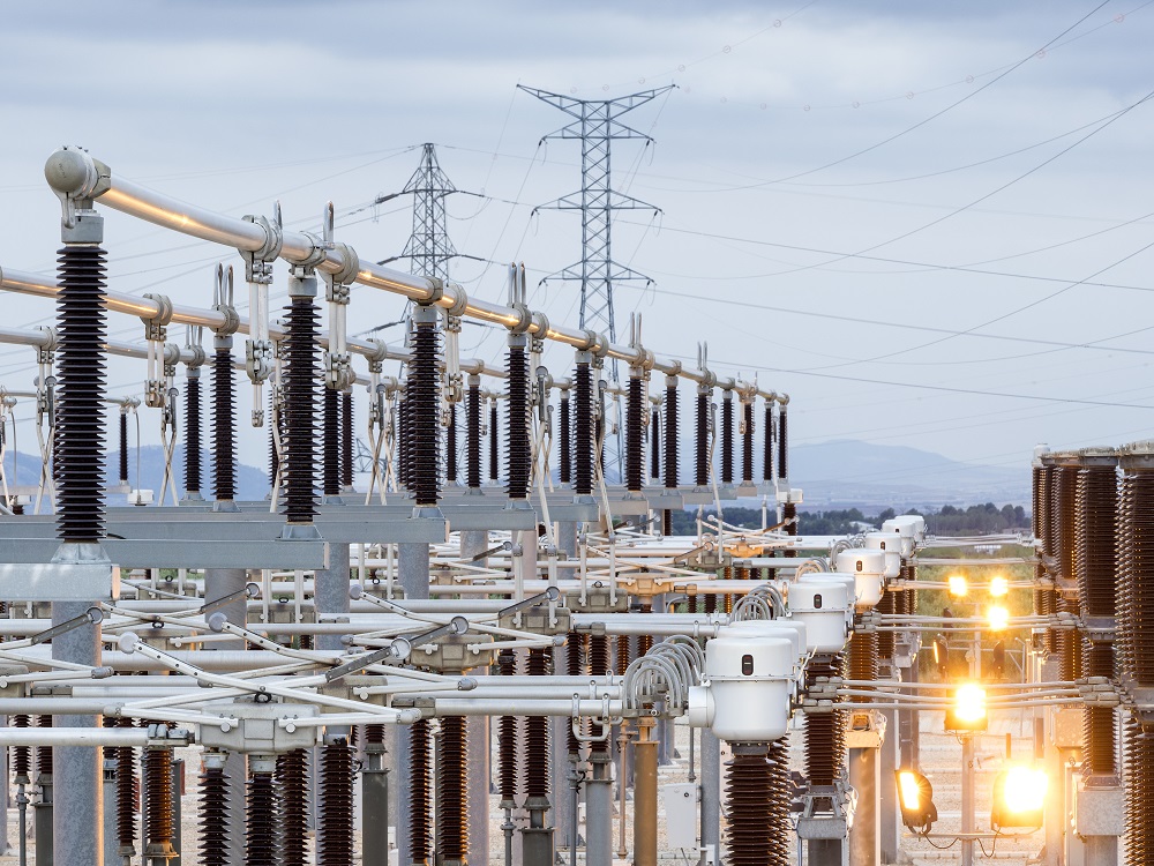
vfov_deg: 6.8
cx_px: 577
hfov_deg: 9.0
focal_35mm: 220
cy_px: 433
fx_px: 7334
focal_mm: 110
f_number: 9
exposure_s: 1/4
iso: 200
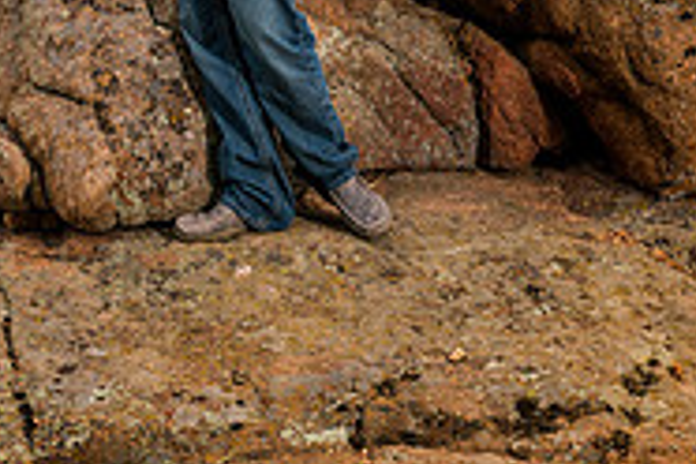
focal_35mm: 125
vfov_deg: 10.7
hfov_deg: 15.7
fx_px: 2416
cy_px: -148
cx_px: -176
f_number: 6.3
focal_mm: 40
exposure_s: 1/60
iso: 100
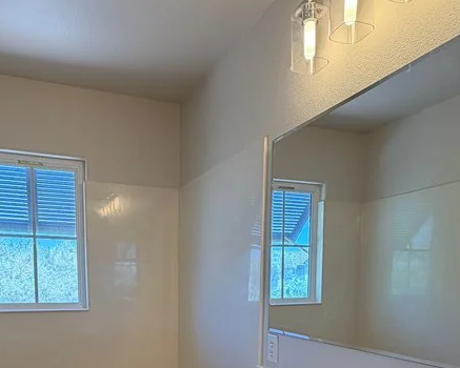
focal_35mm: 32
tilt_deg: -8.0
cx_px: 208
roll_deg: -0.1
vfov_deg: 41.6
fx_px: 436
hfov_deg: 55.6
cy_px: 341
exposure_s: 1/121
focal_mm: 2.22
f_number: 2.2
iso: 80
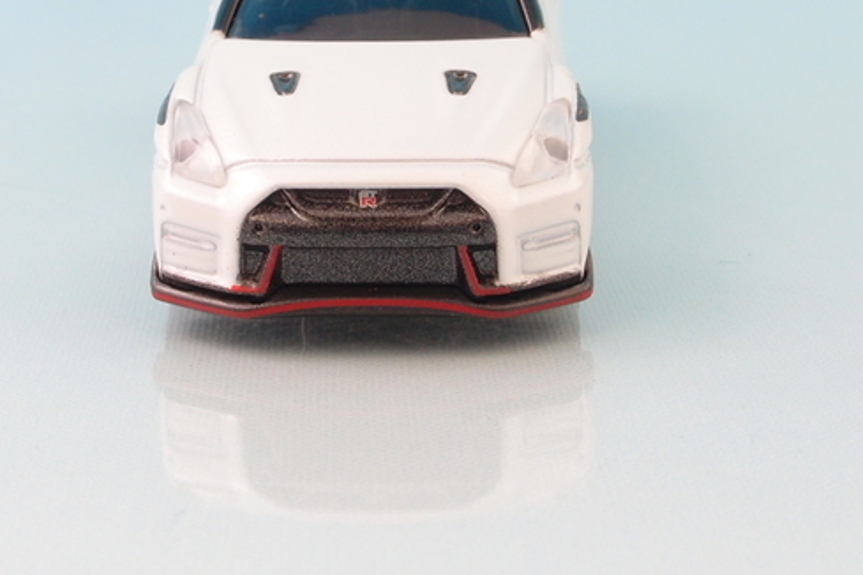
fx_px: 2037
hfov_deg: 23.9
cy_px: 81
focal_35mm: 85
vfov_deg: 15.9
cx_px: 353
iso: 100
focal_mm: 10.83
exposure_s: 1
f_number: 8
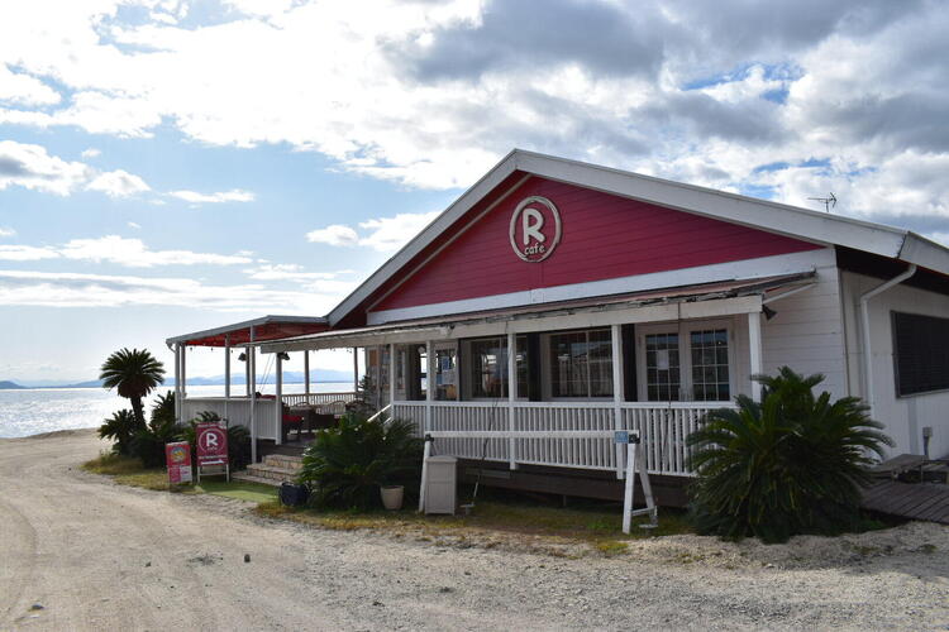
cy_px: 316
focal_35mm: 27
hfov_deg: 67.4
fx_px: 712
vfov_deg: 47.9
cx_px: 474
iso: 200
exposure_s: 1/500
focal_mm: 18
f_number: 11
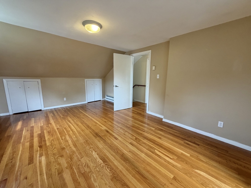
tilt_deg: -9.1
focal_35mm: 14
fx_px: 102
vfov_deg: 85.7
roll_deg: -0.6
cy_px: 94
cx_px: 126
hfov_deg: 102.1
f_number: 2.2
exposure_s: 1/120
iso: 250
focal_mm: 2.22
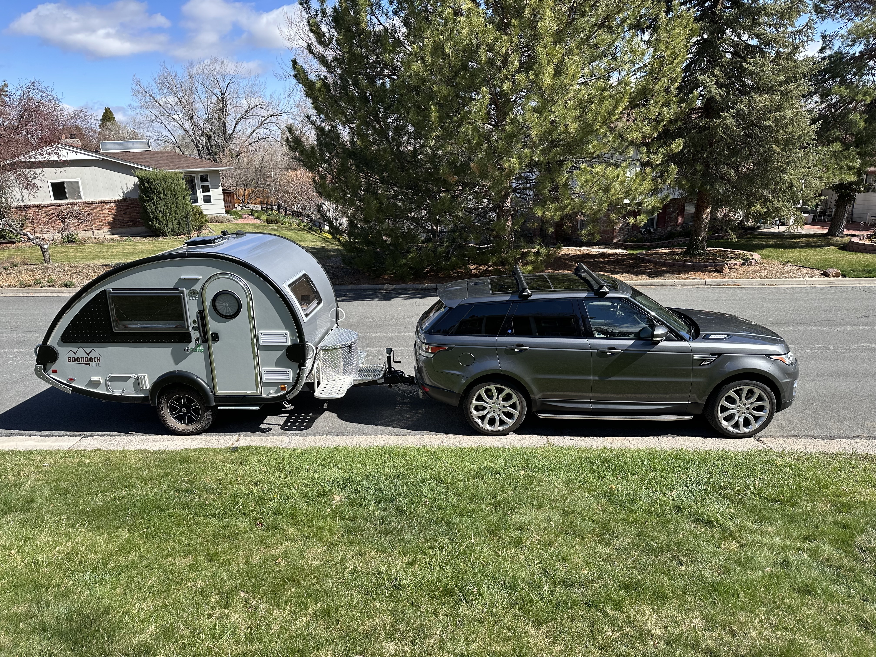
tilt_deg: -16.9
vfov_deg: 56.8
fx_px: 607
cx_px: 438
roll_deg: +1.9
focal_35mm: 24
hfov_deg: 71.6
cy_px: 328
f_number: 1.78
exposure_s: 1/2070
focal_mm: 6.86
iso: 80
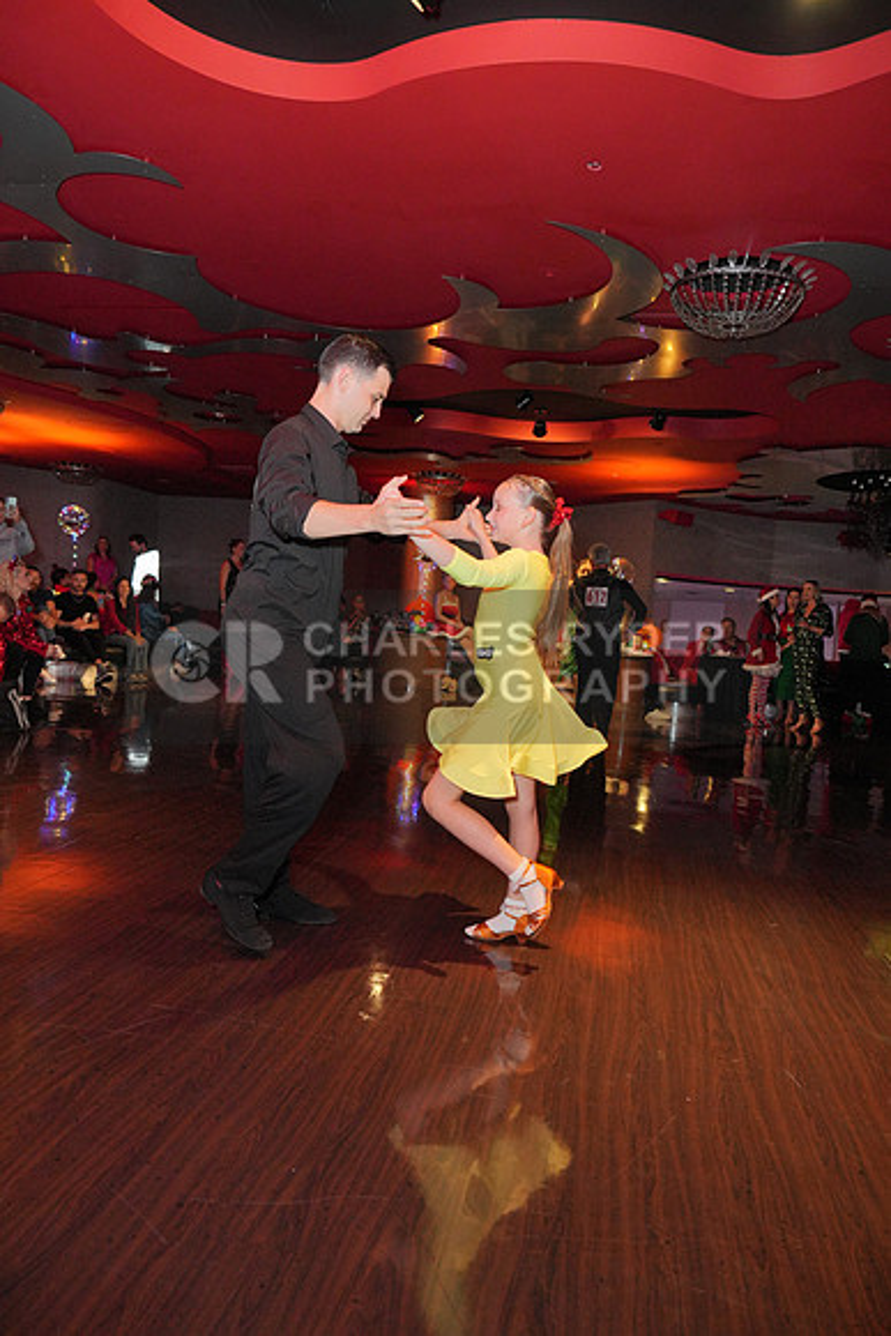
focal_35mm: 24
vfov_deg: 73.7
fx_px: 890
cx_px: 446
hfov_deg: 53.2
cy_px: 668
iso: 4000
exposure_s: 1/200
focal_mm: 24
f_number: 4
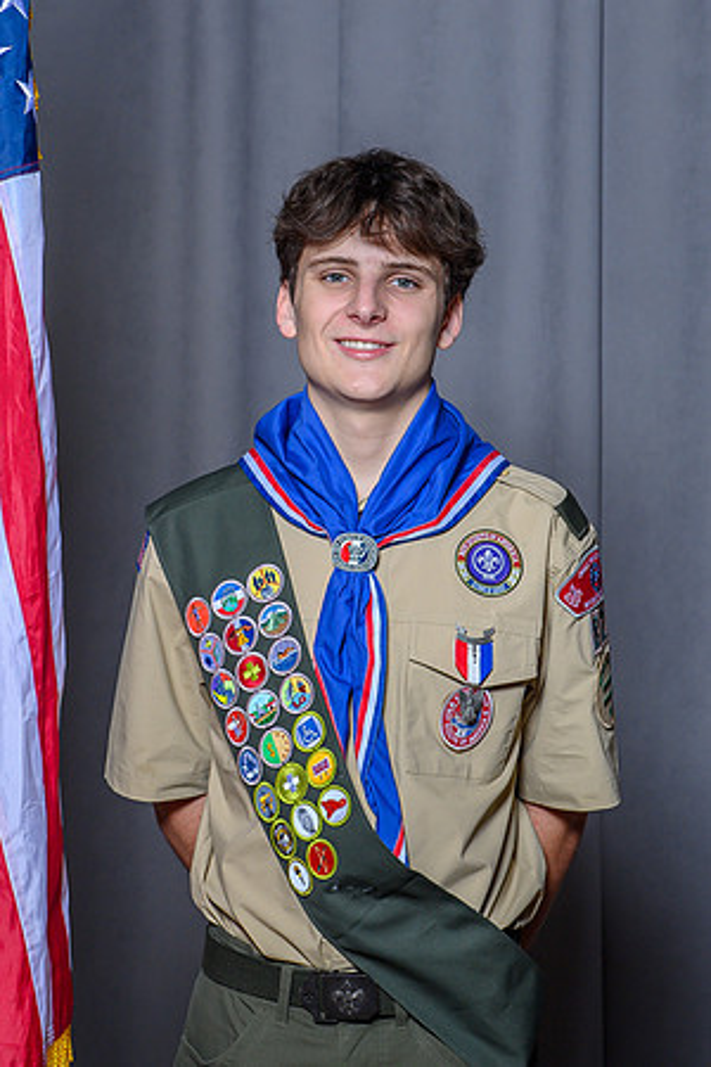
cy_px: 486
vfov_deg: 17.7
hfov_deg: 11.9
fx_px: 3420
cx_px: 322
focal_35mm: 115
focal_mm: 70
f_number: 7.1
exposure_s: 1/160
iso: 400
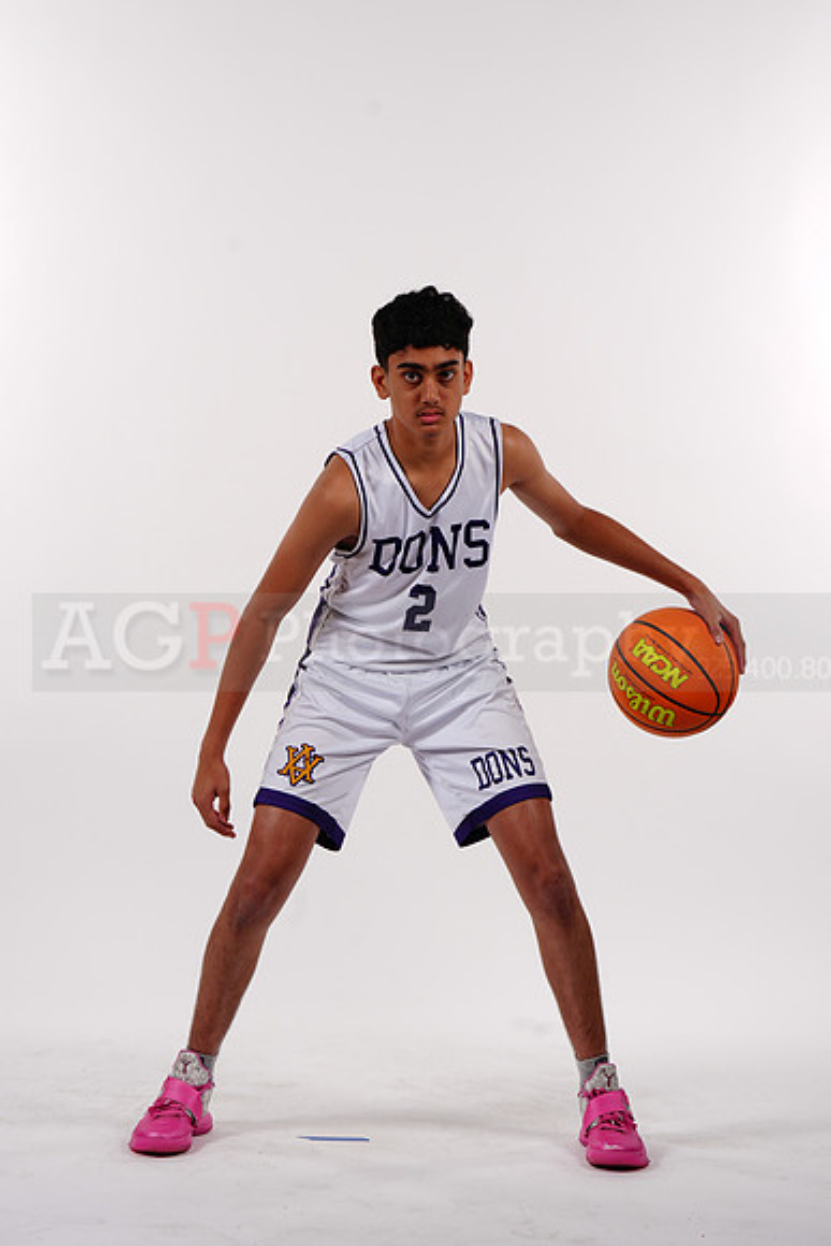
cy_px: 623
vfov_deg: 16.5
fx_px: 4291
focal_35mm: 124
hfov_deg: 11.1
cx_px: 416
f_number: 9
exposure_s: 1/500
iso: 200
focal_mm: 124
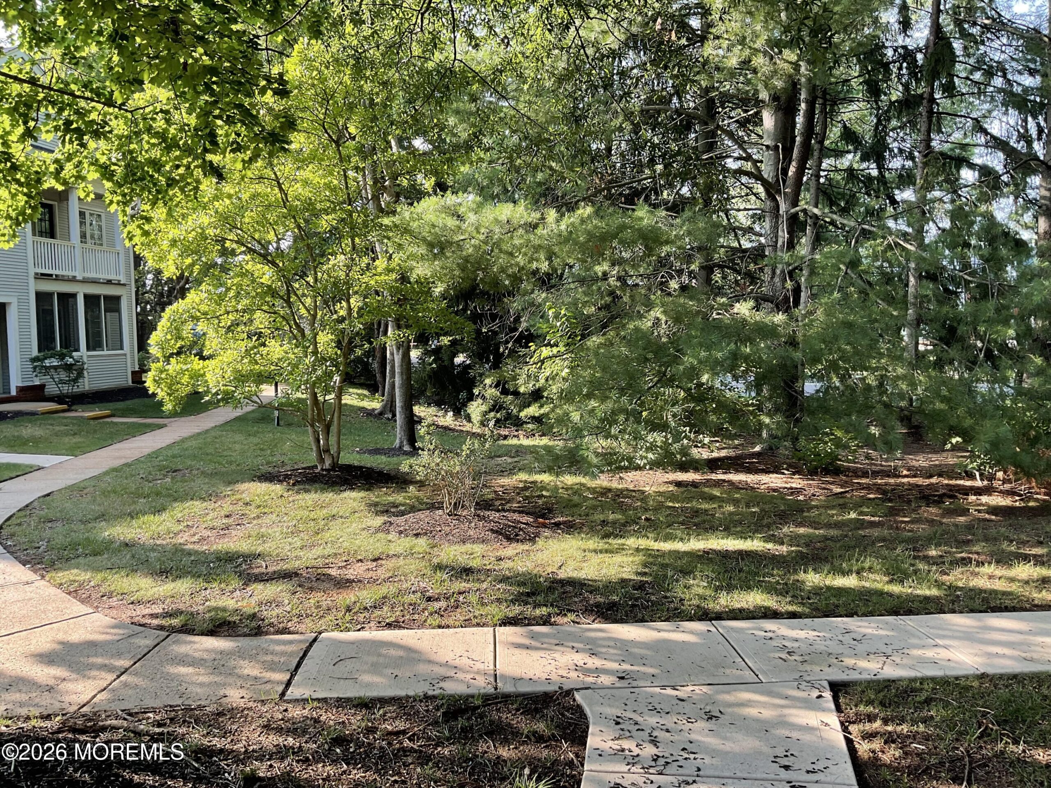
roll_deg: +0.0
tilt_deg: -4.9
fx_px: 880
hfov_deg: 61.7
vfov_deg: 48.2
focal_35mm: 29
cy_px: 394
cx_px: 526
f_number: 1.8
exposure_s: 1/122
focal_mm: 3
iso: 20
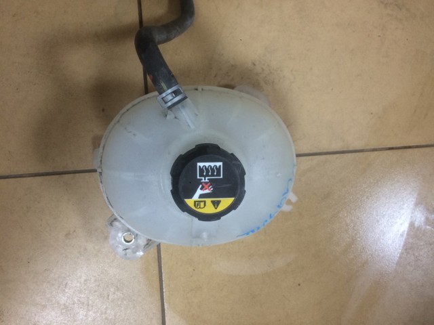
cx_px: 217
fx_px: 364
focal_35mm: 29
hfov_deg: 61.7
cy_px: 162
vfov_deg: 48.2
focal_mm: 4.15
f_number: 2.2
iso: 160
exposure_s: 1/33
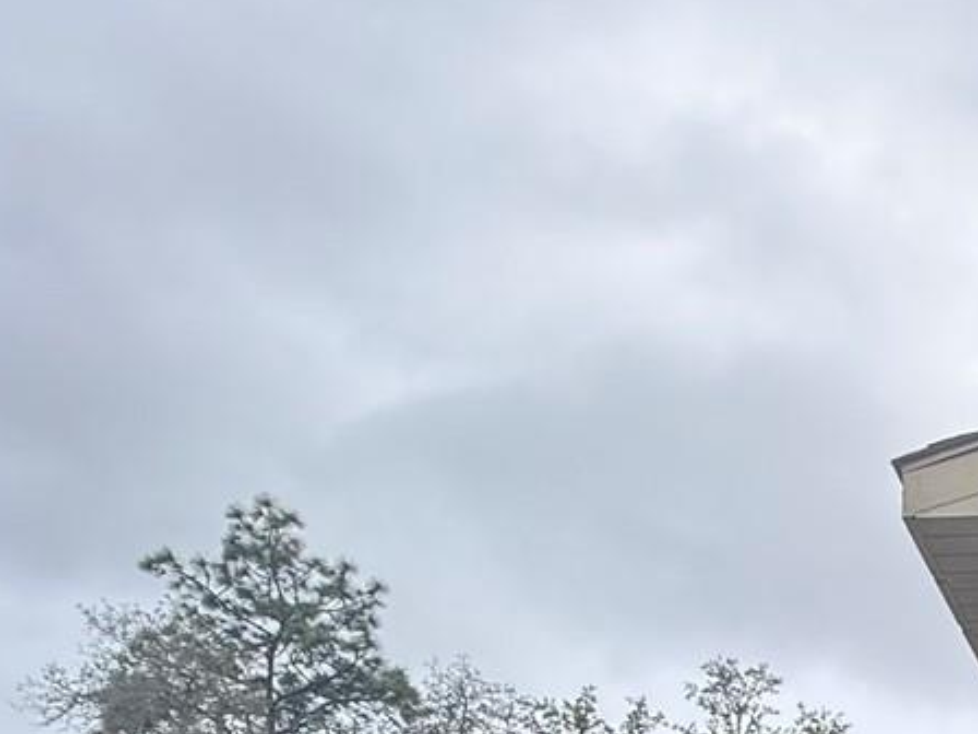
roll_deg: -3.4
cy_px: 1051
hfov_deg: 32.5
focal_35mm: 50
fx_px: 1413
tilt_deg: +7.7
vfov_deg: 24.0
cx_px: 1129
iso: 64
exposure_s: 1/99
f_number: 2.2
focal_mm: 2.22
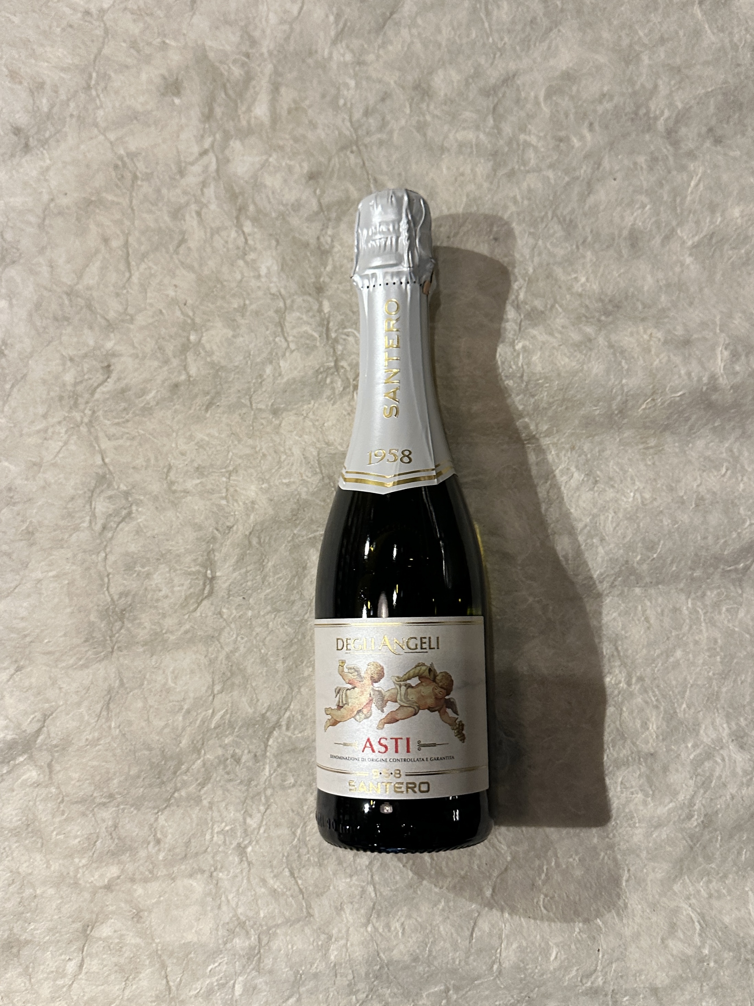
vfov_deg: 71.6
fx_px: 697
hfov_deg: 56.8
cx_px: 377
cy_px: 503
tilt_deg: -84.4
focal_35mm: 24
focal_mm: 6.86
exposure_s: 1/50
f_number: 1.78
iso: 400
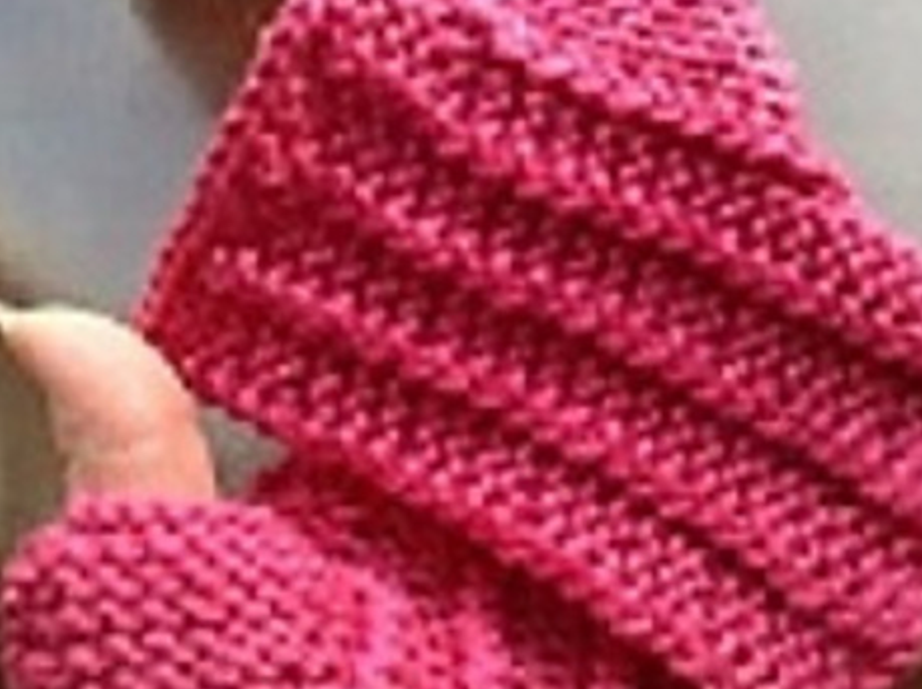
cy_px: 313
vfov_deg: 31.4
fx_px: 1224
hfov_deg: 40.8
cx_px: 603
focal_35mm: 46
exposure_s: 1/60
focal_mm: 3.3
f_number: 2.4
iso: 32
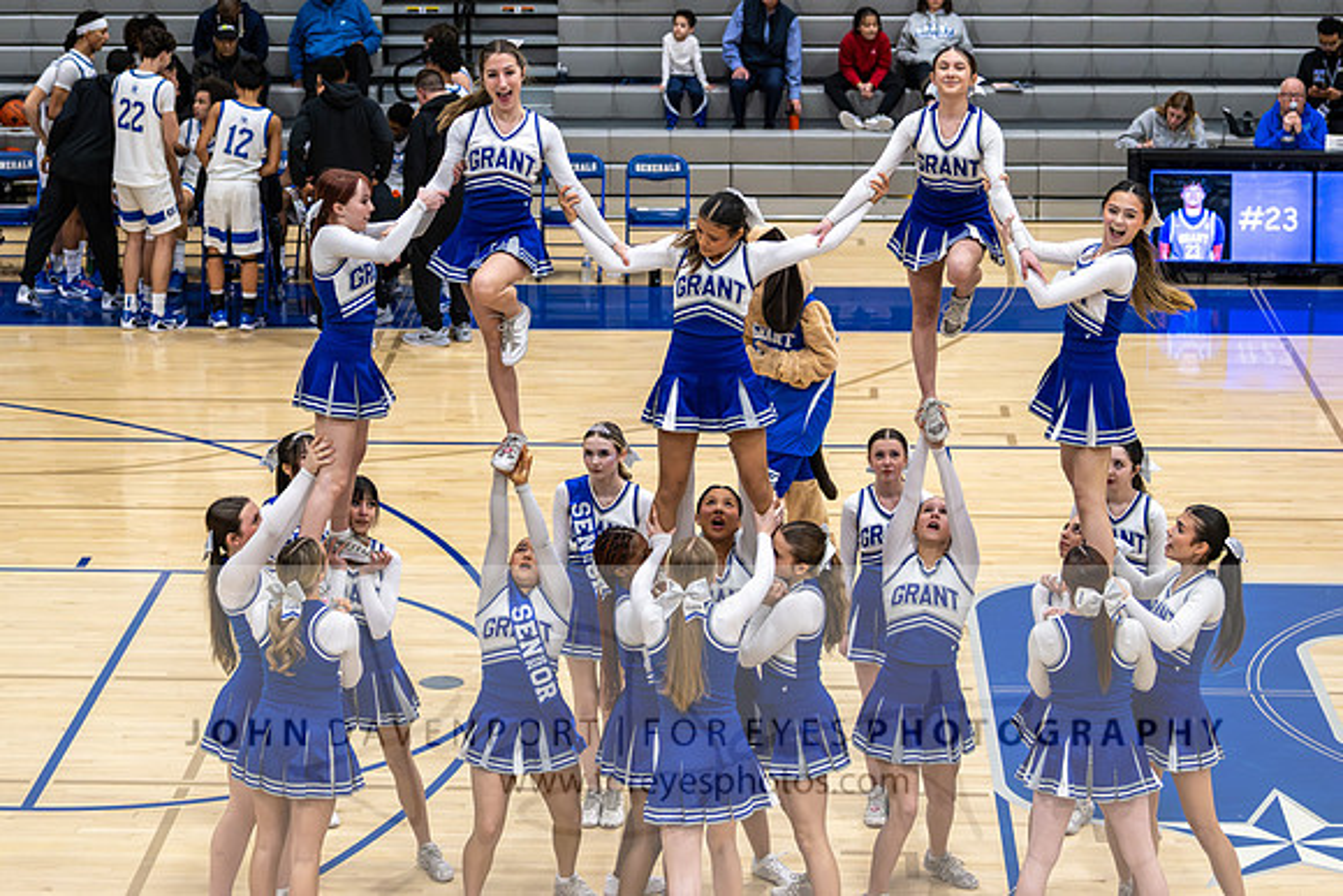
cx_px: 569
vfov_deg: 13.7
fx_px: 3724
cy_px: 266
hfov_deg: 20.4
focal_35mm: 100
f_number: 2.8
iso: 4500
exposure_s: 1/1000
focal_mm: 70
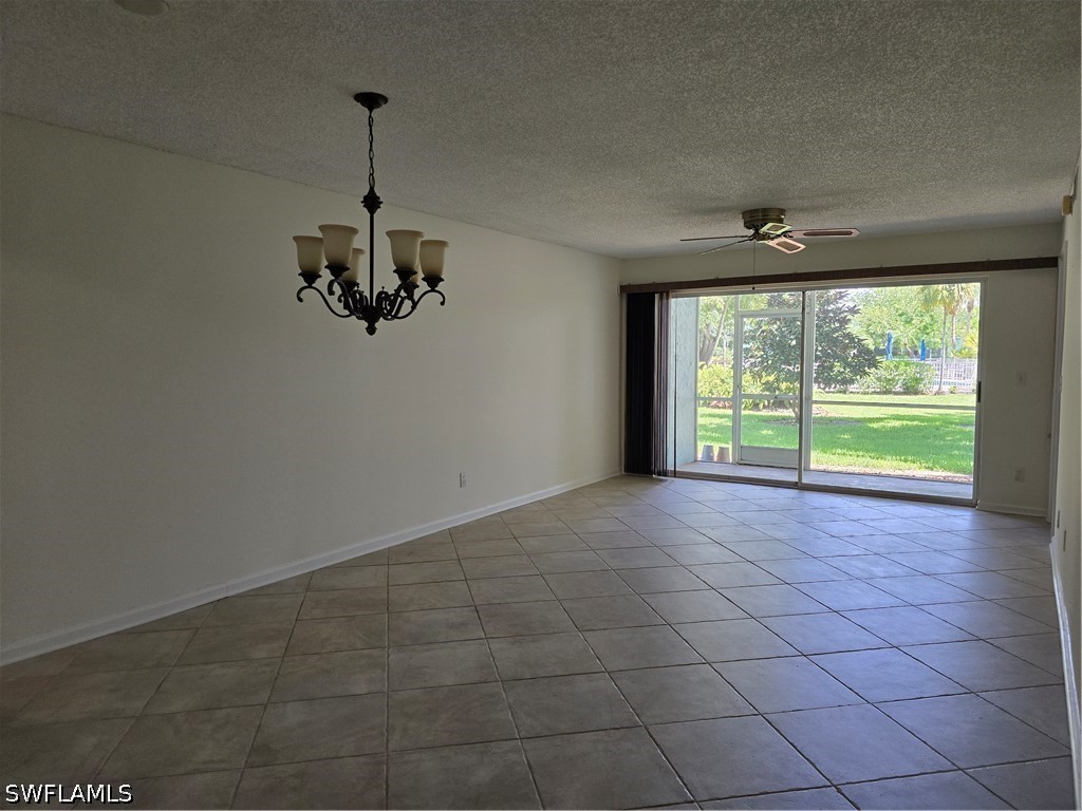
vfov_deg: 58.9
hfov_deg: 73.9
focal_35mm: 23
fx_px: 719
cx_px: 541
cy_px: 406
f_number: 1.7
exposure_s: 1/180
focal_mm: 6.3
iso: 160
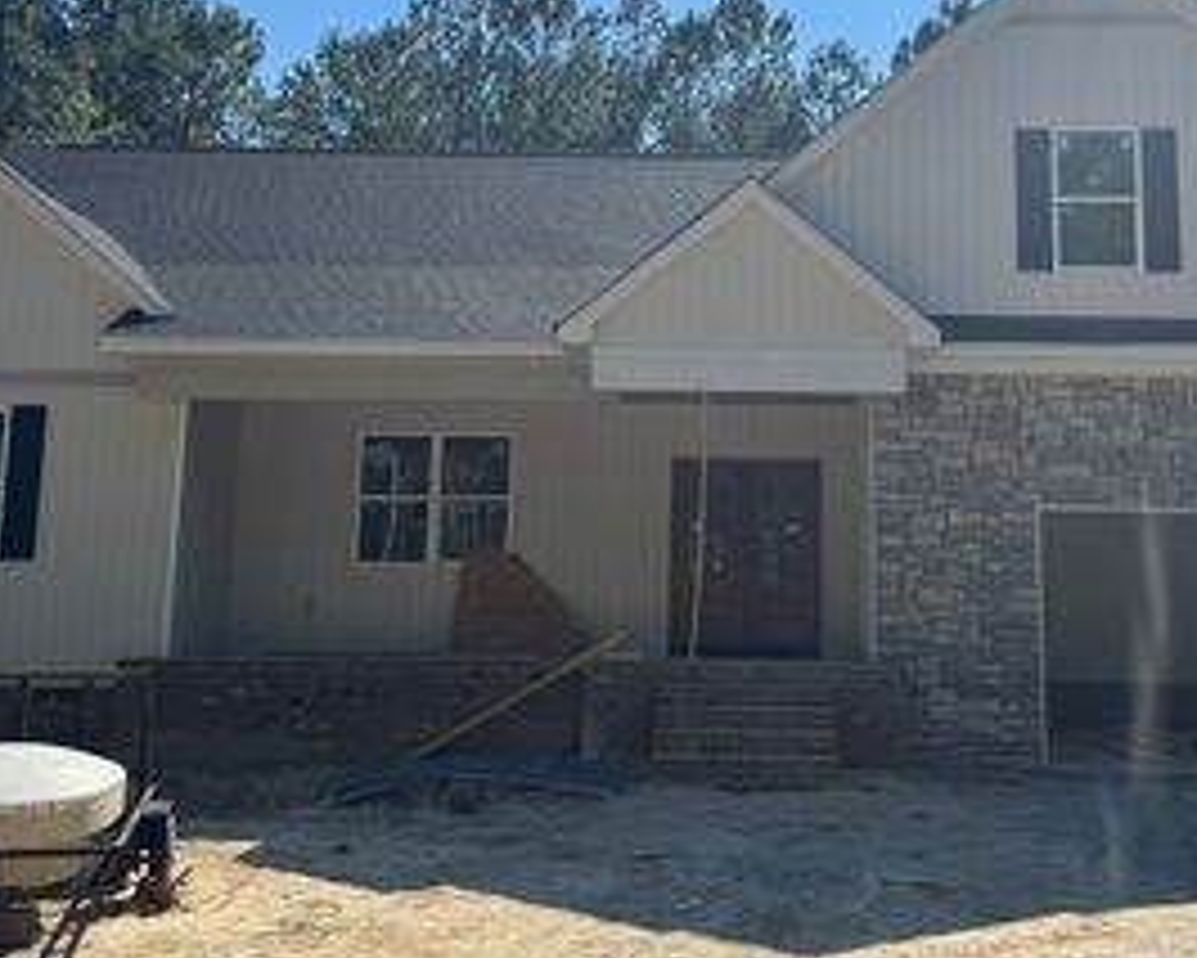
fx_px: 1559
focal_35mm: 44
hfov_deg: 41.8
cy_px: 349
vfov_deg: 34.0
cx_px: 716
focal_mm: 6.76
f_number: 1.78
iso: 80
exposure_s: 1/7092
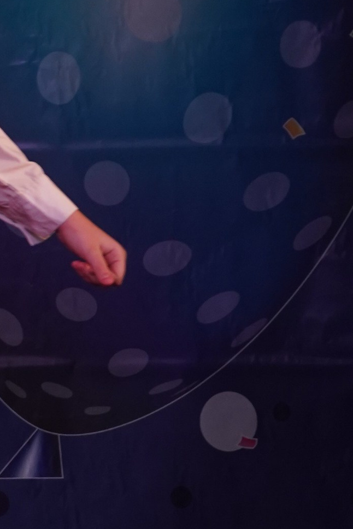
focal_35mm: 630
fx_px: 9266
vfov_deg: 3.3
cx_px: -261
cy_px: 198
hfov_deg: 2.2
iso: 1600
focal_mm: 159
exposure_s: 1/250
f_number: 5.6
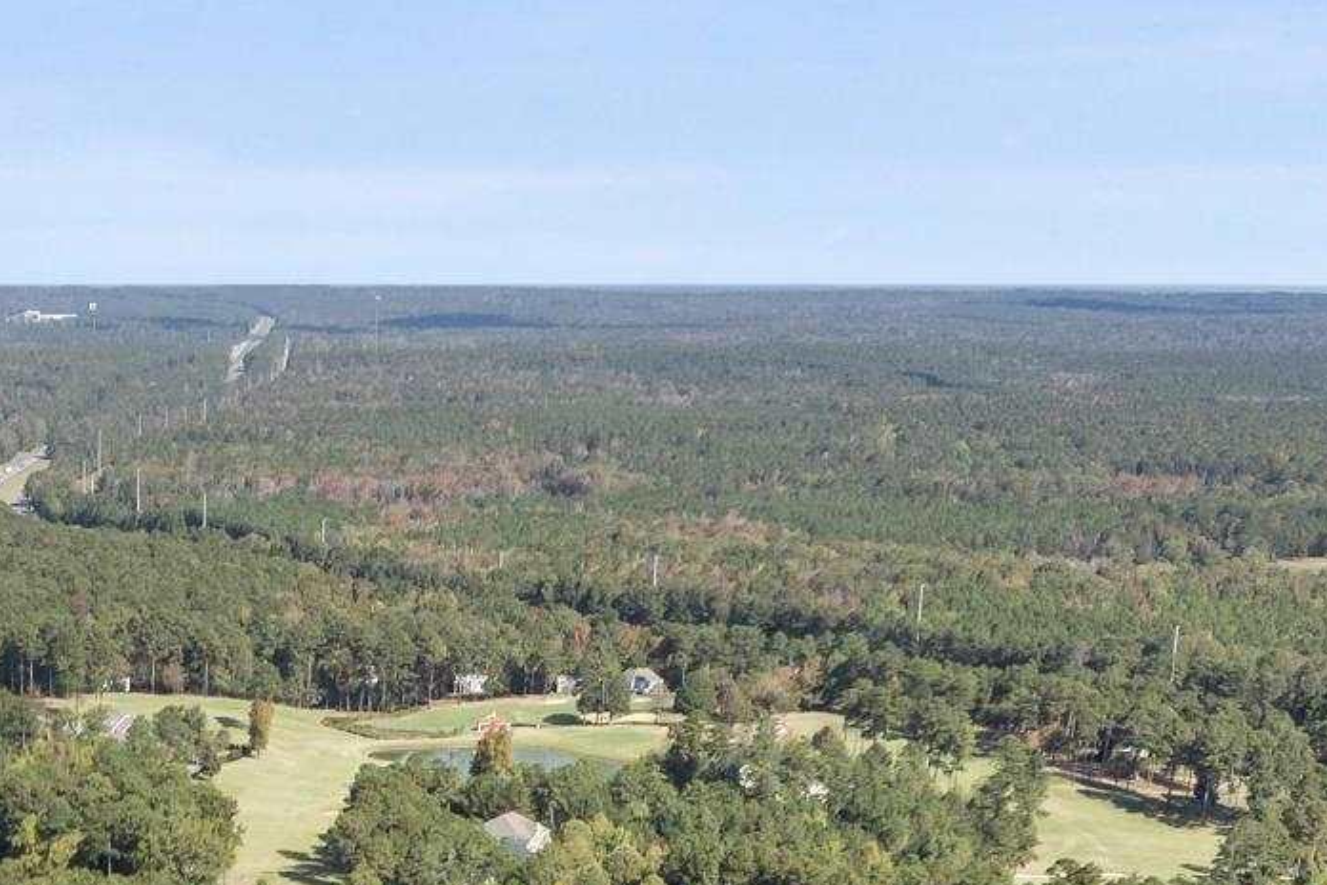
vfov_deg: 15.8
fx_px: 2912
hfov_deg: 24.3
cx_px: -63
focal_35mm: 79
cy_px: 1340
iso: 100
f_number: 2.8
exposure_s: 1/1250
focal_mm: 8.38
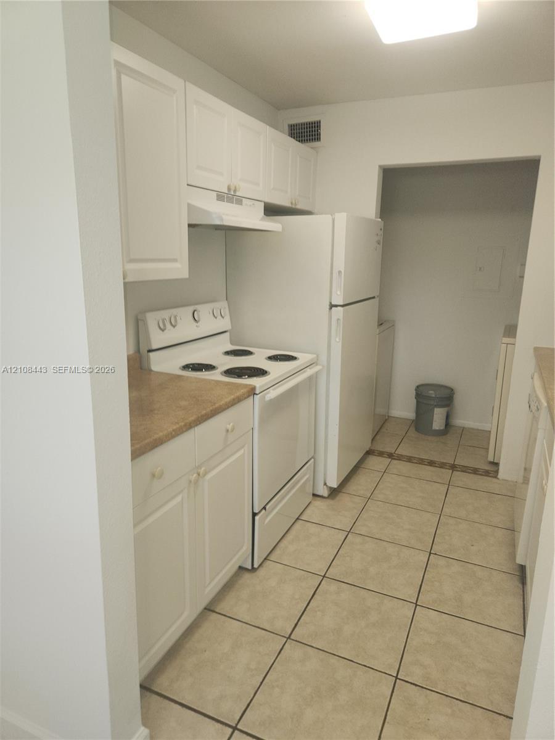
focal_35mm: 23
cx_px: 278
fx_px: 492
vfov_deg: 73.9
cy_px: 370
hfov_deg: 58.9
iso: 50
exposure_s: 1/60
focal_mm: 5.4
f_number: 1.8
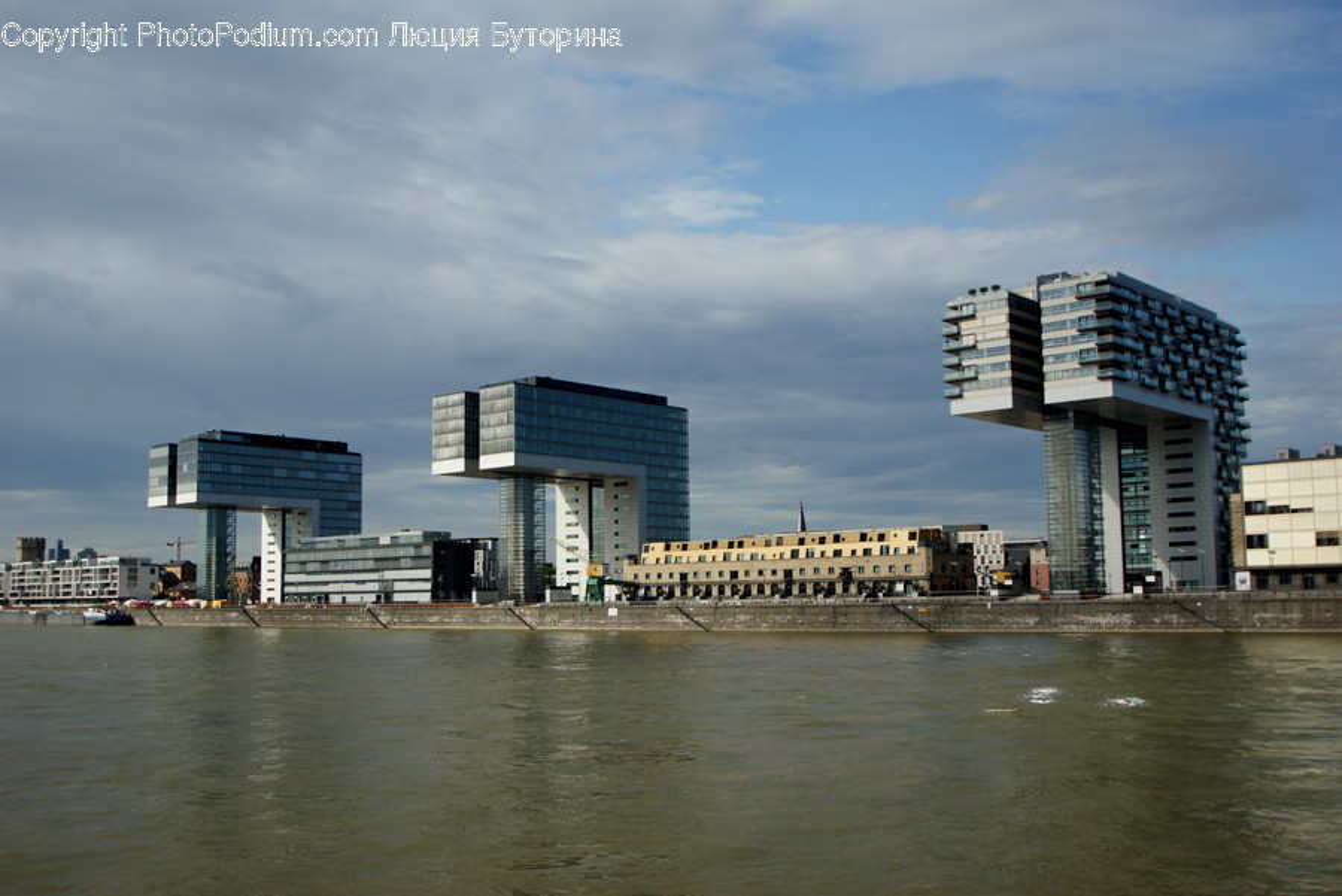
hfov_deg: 53.1
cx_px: 671
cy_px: 448
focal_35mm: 36
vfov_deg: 36.9
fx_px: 1343
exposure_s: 1/400
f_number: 4.5
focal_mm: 24
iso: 100
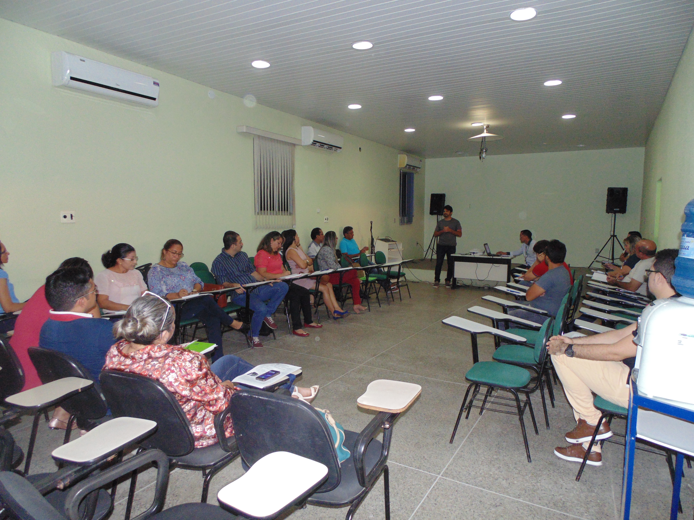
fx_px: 441
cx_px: 347
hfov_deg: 76.4
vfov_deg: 61.1
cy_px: 260
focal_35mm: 22
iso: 250
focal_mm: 4
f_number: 3.1
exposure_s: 1/30
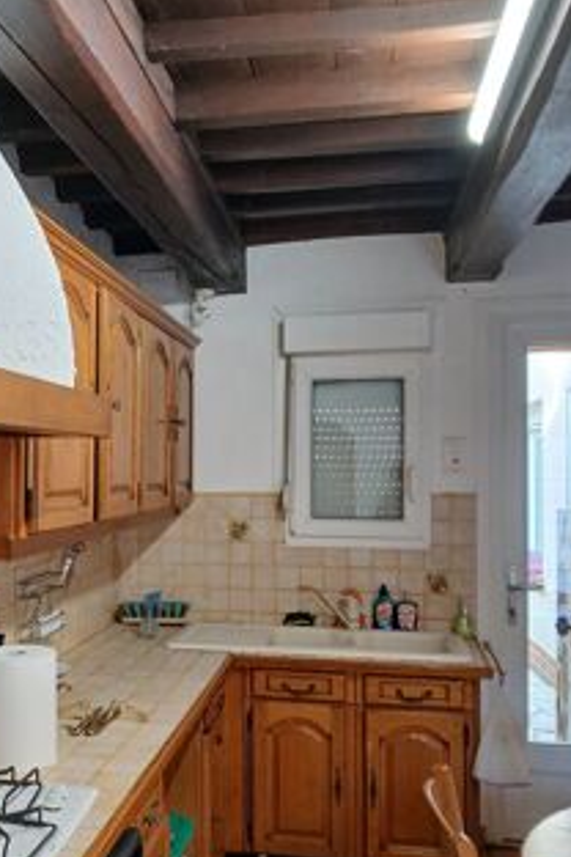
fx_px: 880
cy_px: 471
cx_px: 181
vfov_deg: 51.8
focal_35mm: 37
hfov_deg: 35.5
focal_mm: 3.98
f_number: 1.8
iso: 160
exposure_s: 1/50
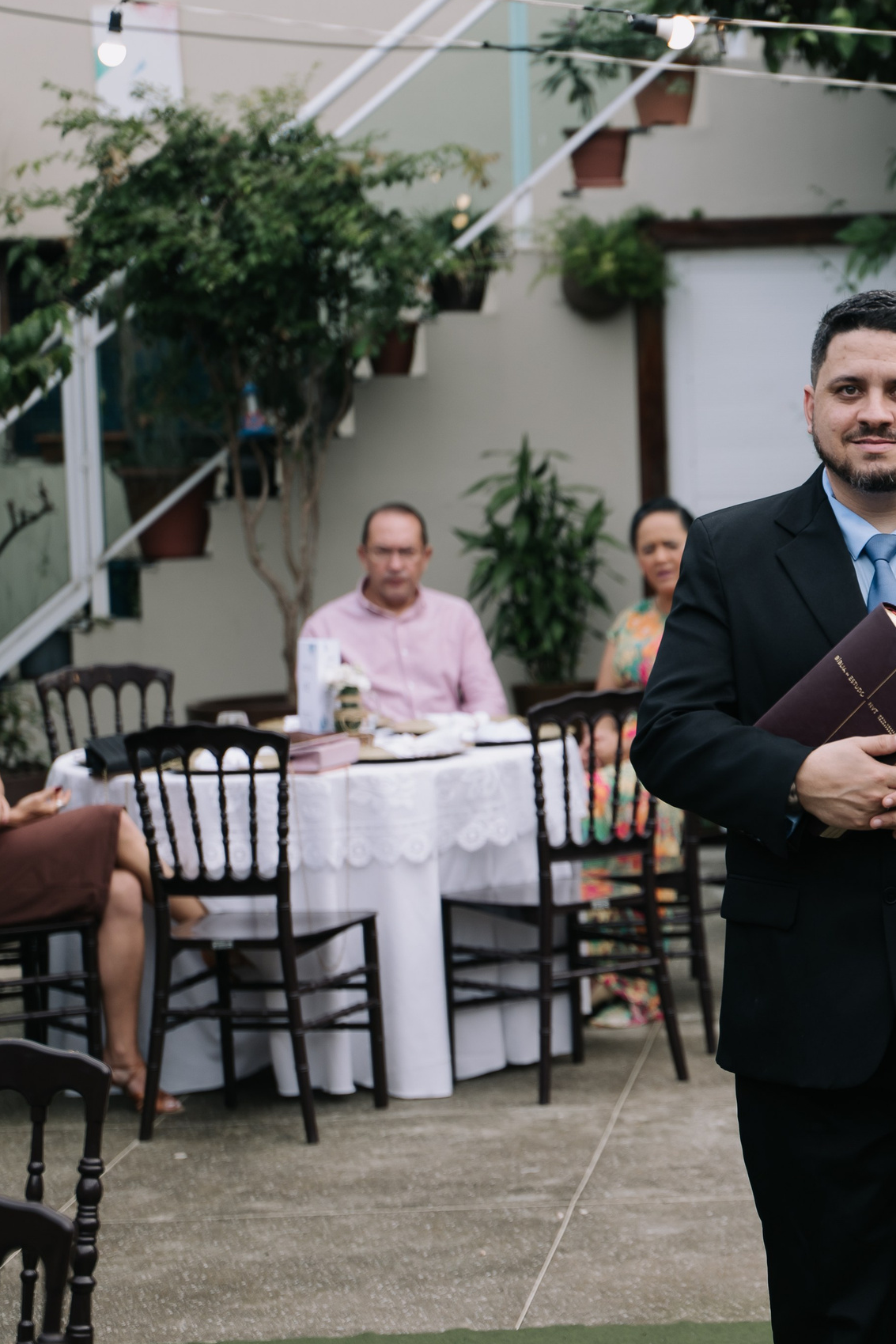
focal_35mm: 110
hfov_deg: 12.3
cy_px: 672
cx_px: 963
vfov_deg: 18.6
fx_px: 4106
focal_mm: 70
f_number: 2.8
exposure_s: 1/200
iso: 250
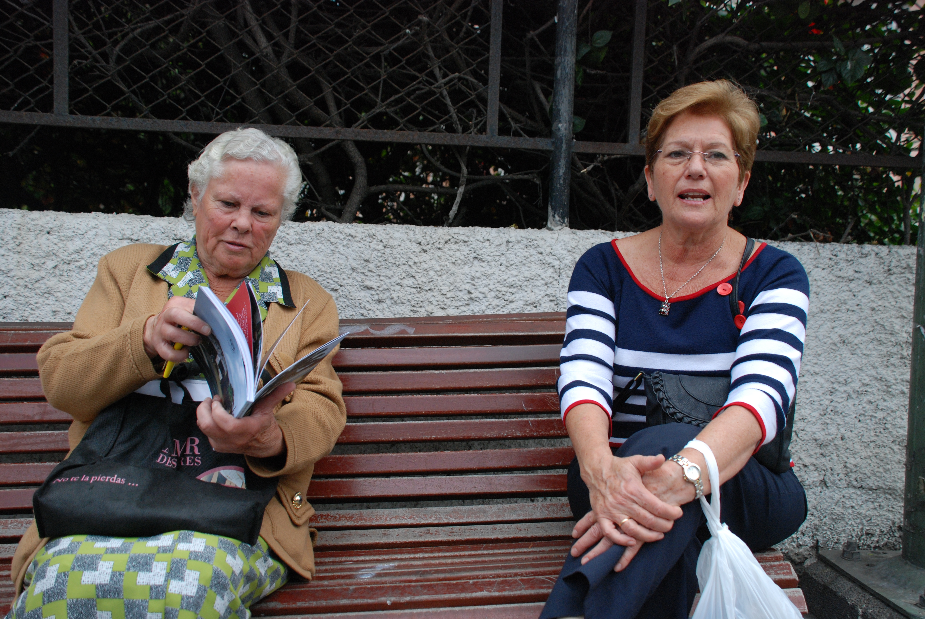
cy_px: 310
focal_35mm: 33
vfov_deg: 40.1
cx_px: 462
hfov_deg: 57.2
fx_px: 849
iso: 400
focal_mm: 22
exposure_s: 1/1250
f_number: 4
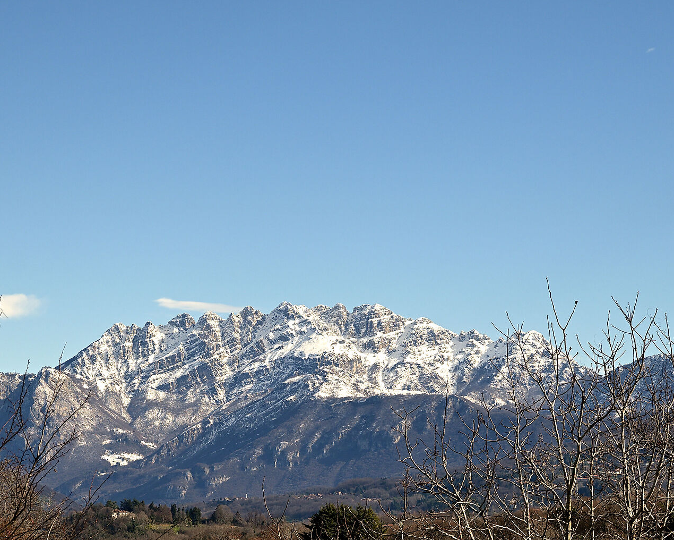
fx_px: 2653
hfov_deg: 14.5
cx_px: 292
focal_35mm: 133
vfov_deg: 11.6
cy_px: 335
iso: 100
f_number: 6.3
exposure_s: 1/640
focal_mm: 50
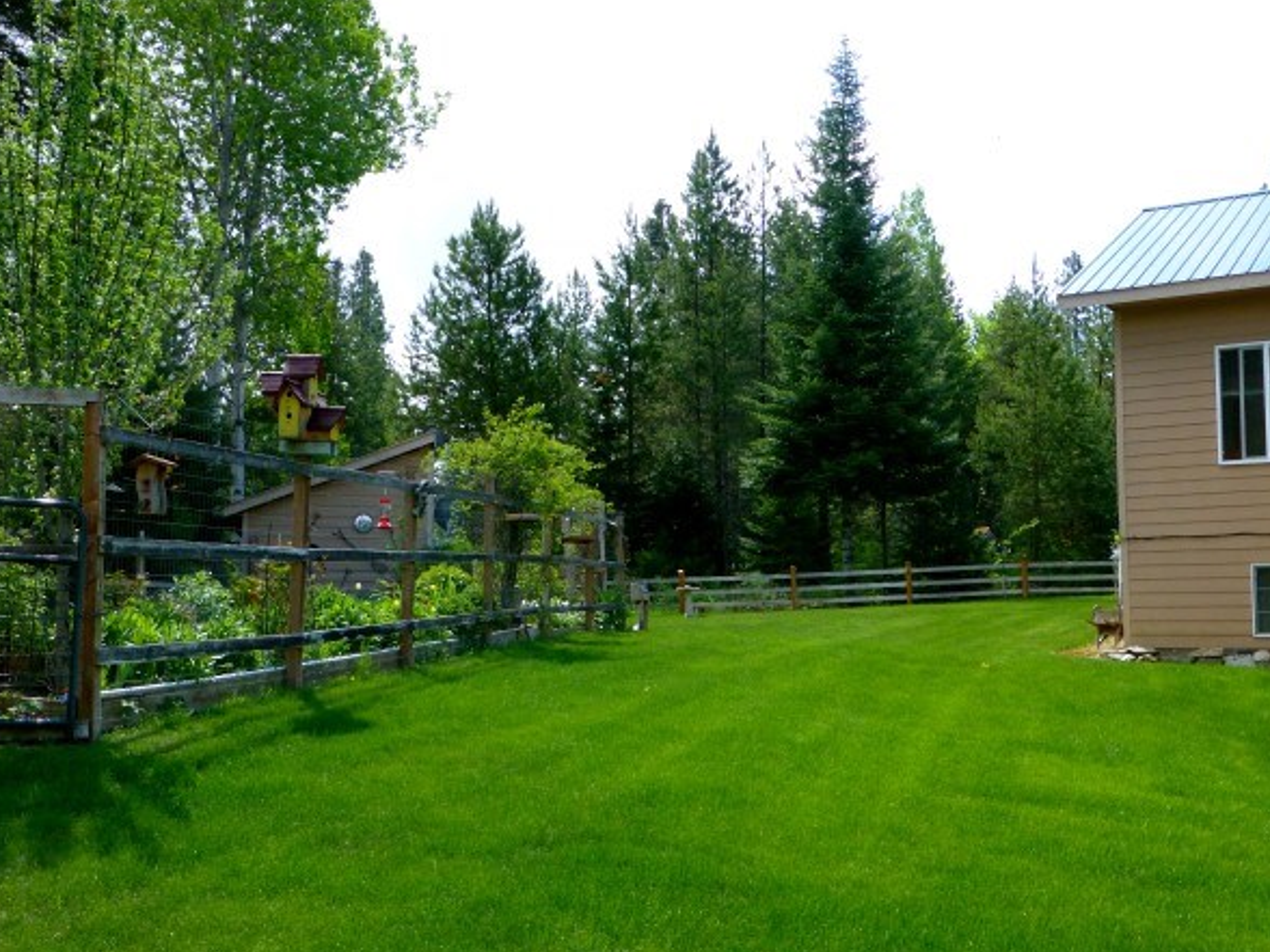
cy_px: 516
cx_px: 622
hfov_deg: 50.1
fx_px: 1357
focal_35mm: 37
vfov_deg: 38.6
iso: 200
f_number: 3.7
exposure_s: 1/500
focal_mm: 6.1
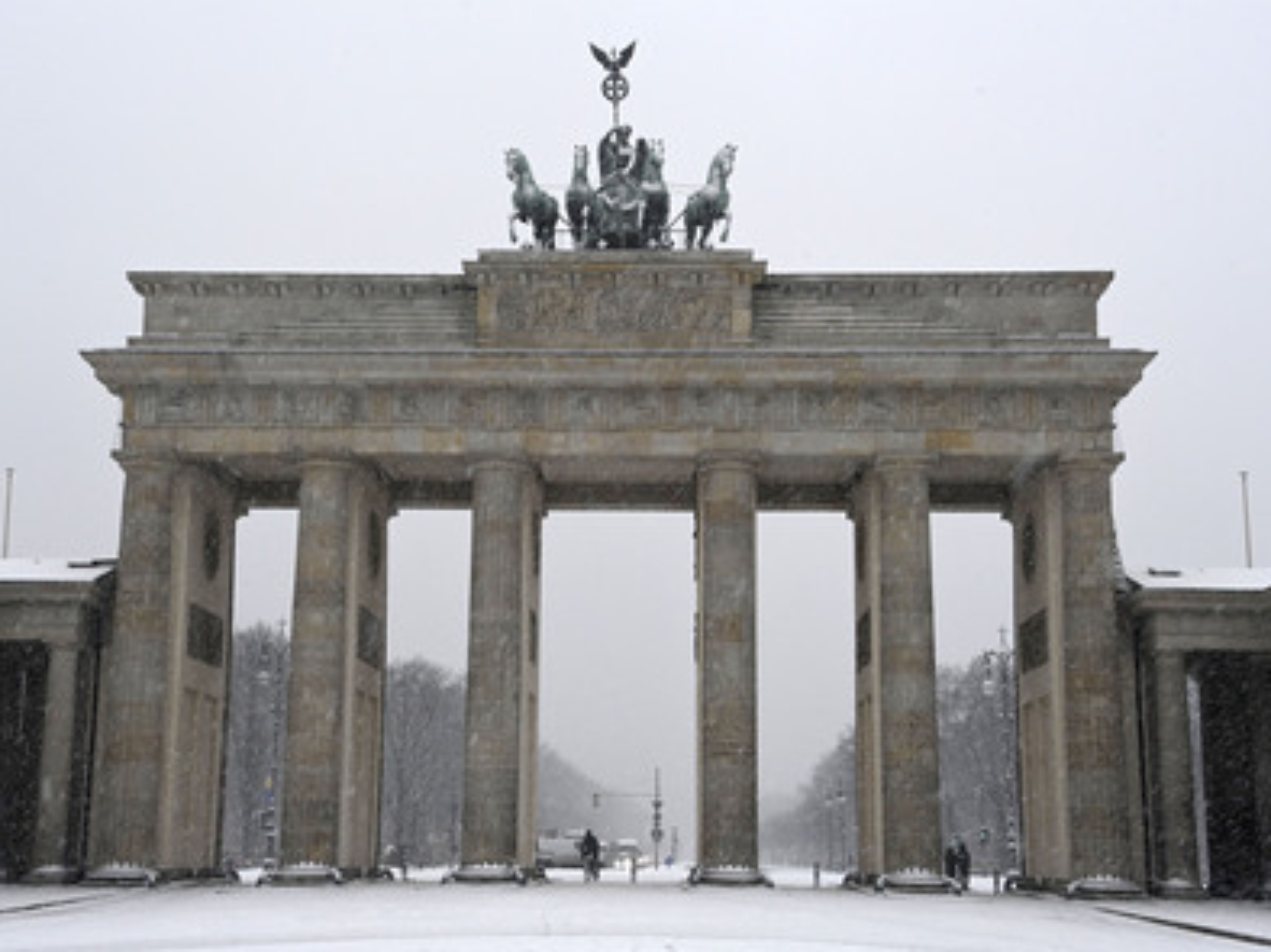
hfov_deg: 35.0
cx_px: 615
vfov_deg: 26.5
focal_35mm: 55
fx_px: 2018
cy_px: 481
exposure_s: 1/160
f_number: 11
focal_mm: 50
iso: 1600
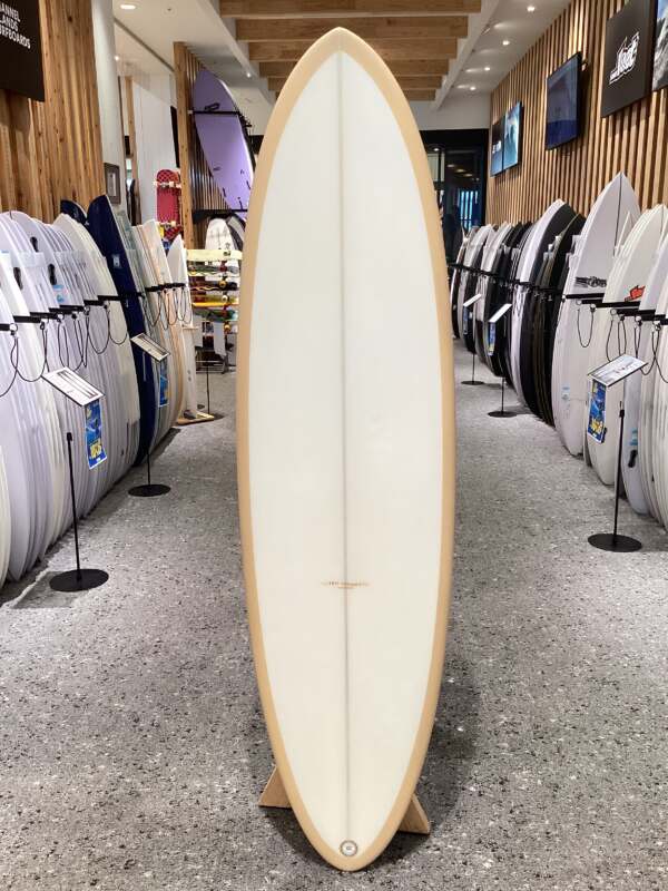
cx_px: 334
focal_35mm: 31
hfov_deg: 45.4
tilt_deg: -14.2
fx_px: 798
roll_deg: -1.5
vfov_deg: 58.4
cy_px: 446
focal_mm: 3.3
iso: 80
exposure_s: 1/60
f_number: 2.4
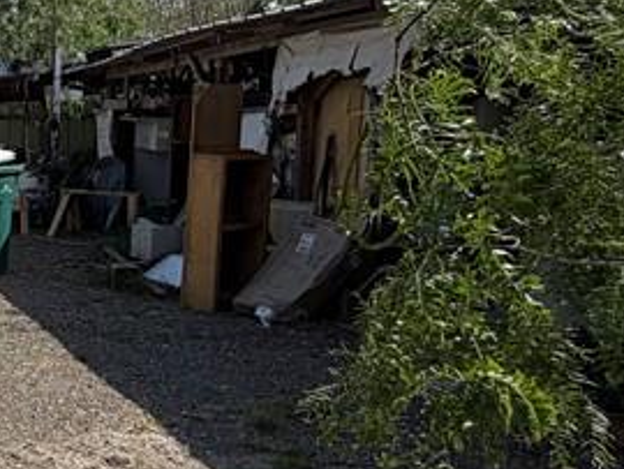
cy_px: 233
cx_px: -300
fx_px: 956
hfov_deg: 26.6
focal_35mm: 53
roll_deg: +1.8
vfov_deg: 27.6
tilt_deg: -5.6
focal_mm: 2.22
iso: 20
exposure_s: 1/1017
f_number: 2.2
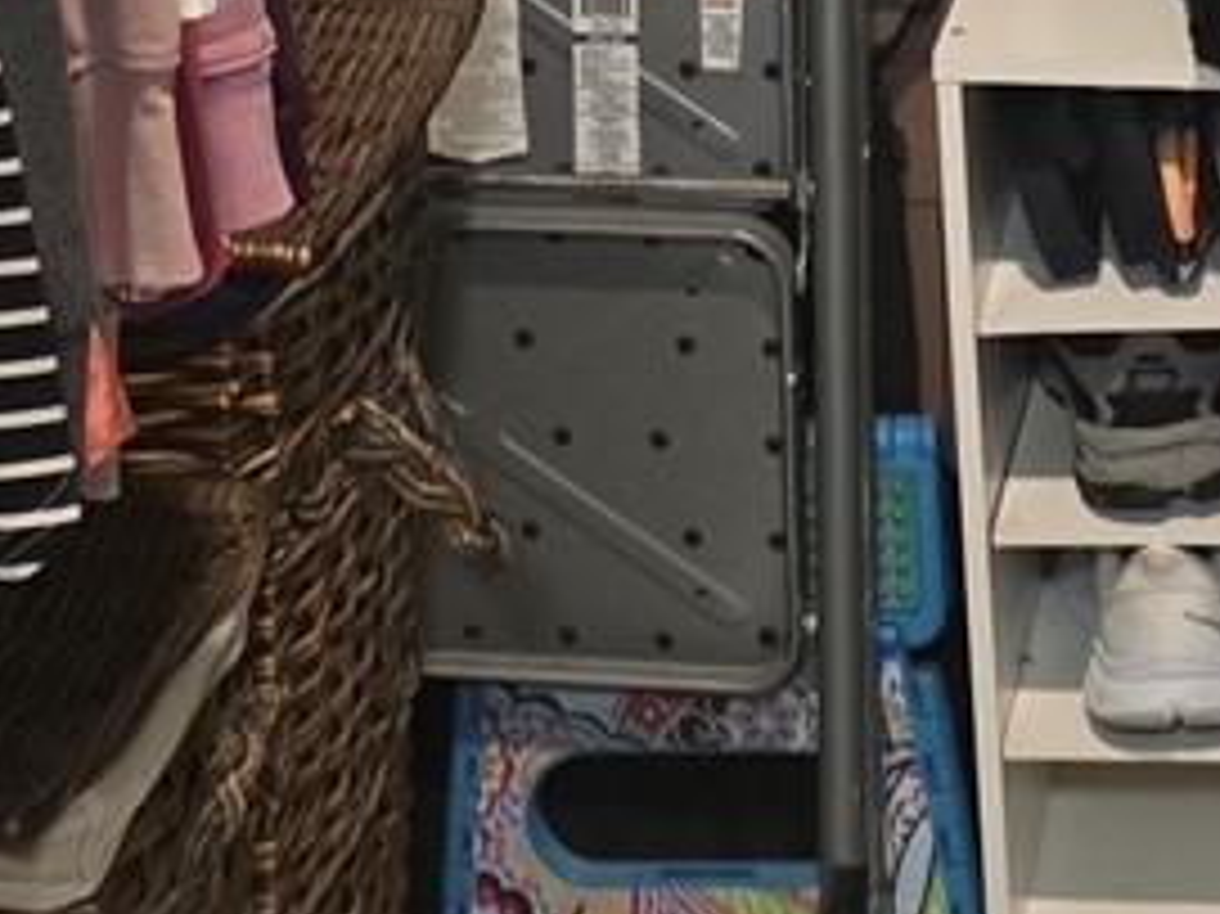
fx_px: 4791
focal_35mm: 136
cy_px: -743
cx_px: 644
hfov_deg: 14.5
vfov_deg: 10.3
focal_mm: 6.25
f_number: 1.7
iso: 1250
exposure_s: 1/120
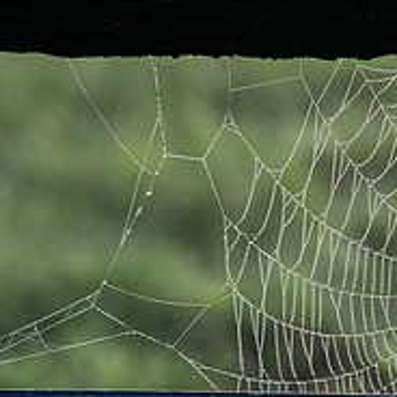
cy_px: 264
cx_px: 488
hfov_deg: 5.4
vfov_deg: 5.5
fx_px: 4165
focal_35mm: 321
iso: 200
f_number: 8
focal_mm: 120
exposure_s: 1/40
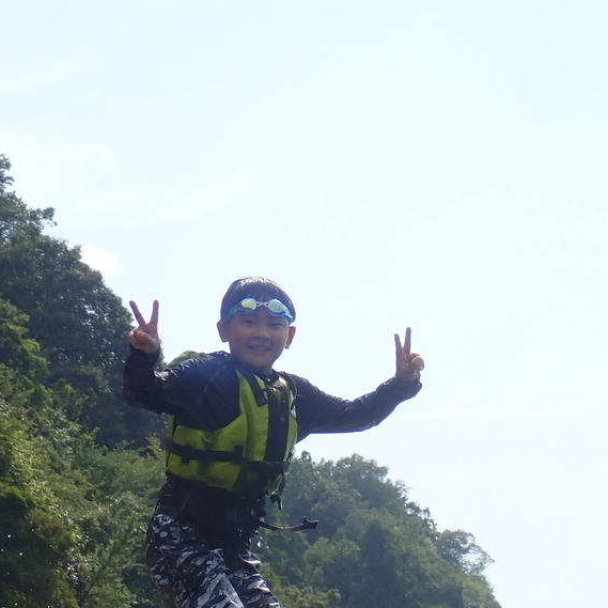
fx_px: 2742
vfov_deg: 12.7
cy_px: 295
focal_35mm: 138
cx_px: 216
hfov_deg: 12.6
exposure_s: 1/1000
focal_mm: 13.47
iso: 200
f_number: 5.6
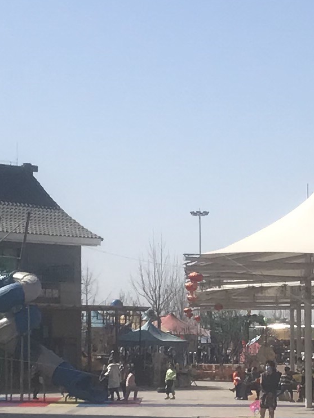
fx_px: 1839
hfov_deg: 9.7
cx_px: 234
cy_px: 317
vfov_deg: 13.0
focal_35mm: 152
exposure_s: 1/4167
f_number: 1.8
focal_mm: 3.99
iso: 20
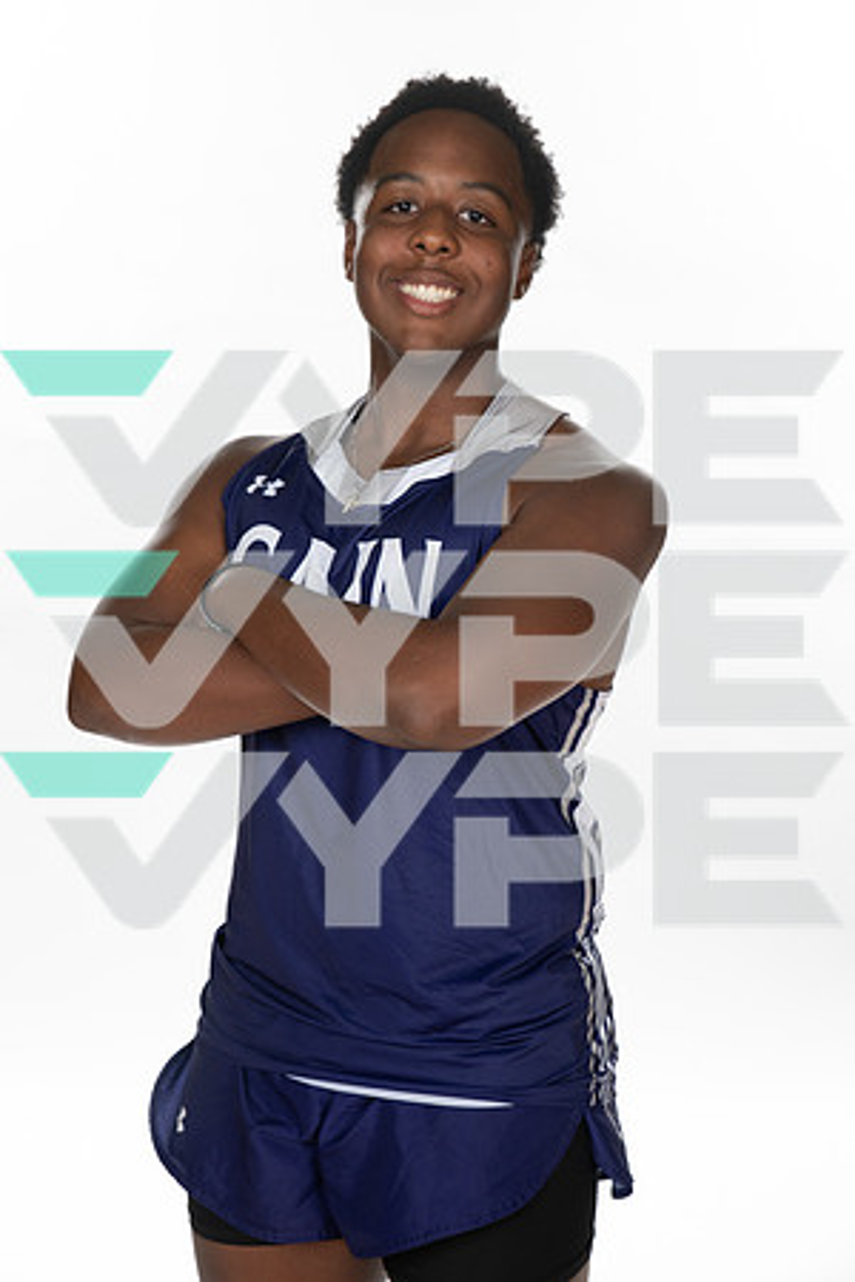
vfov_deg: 31.0
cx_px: 428
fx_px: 2315
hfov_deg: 20.9
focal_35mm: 65
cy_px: 641
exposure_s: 1/320
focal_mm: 65
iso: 800
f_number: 7.1
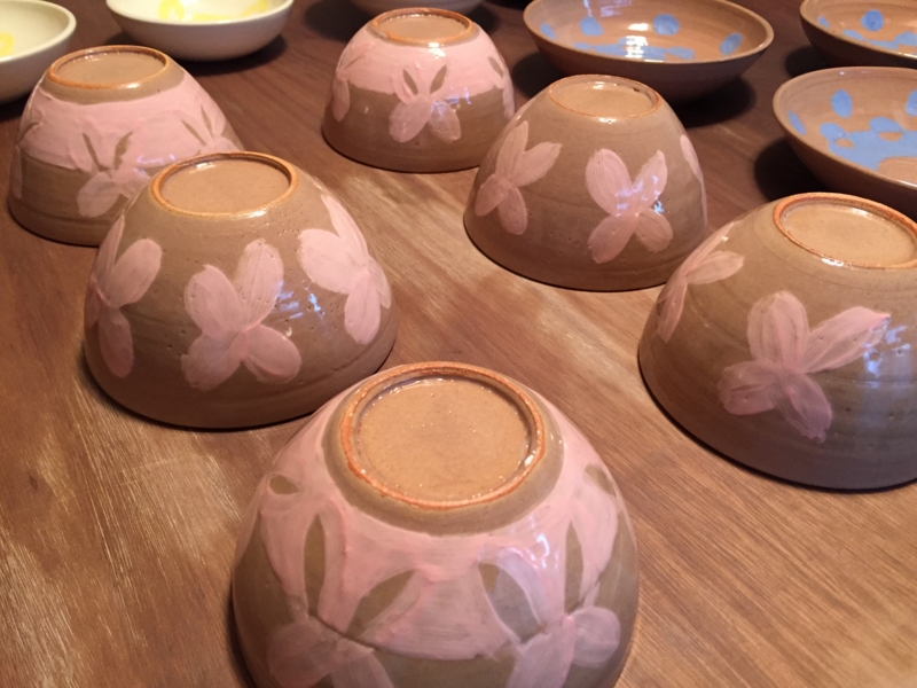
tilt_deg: -38.4
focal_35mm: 29
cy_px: 344
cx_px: 458
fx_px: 768
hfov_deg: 61.7
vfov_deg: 48.2
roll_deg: -0.9
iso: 125
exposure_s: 1/30
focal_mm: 4.15
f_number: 2.2
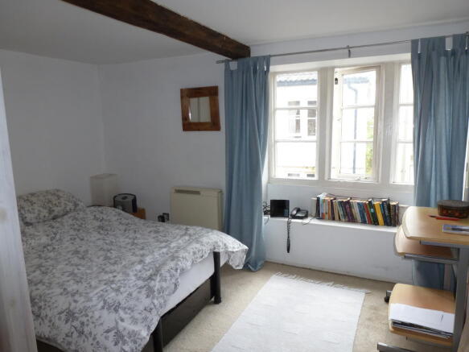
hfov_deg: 71.6
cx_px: 234
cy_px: 176
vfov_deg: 56.8
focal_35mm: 24
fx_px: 325
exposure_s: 1/60
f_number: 3.3
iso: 100
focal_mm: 4.3
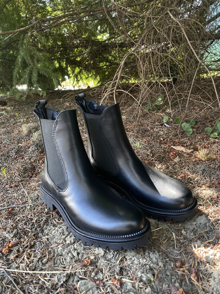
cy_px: 147
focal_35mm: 26
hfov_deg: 53.1
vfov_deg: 67.3
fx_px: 220
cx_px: 110
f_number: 1.8
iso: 125
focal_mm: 4.25
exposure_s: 1/93
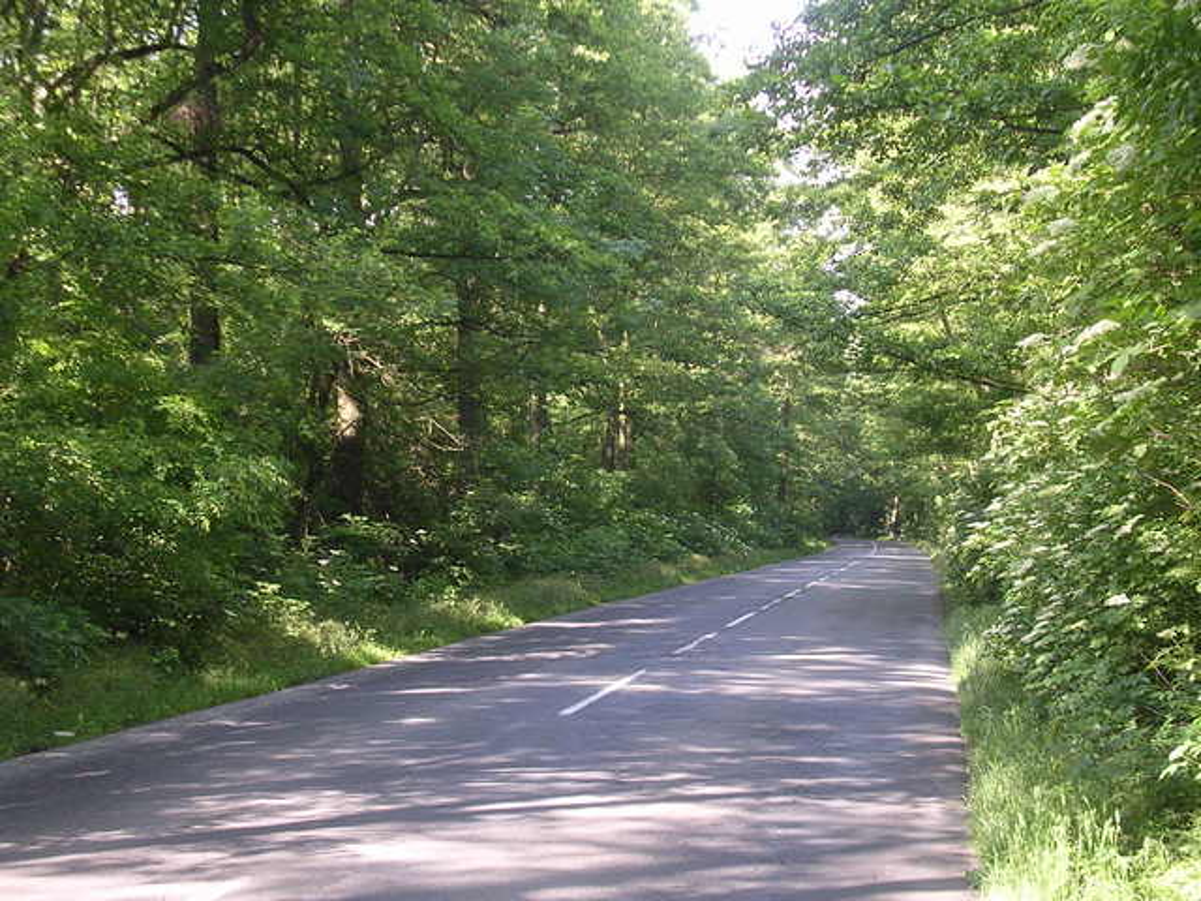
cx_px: 600
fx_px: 1943
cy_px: 450
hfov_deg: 34.3
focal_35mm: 56
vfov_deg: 26.1
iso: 400
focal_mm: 8.5
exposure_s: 1/132
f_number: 3.3
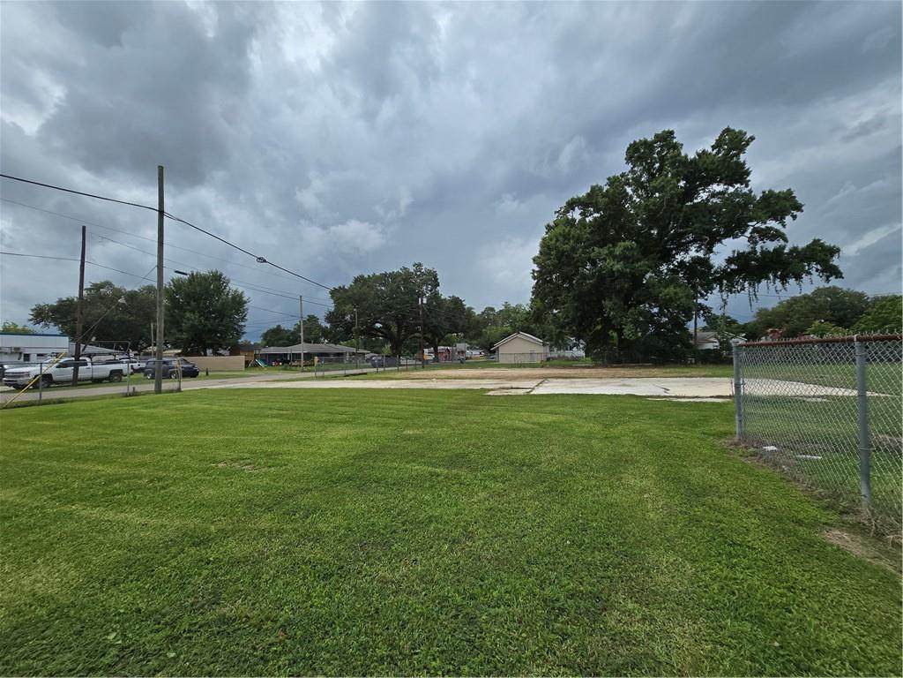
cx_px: 452
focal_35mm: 13
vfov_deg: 89.9
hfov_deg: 106.2
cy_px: 339
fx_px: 339
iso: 50
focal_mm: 2.2
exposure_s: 1/3291
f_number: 2.2
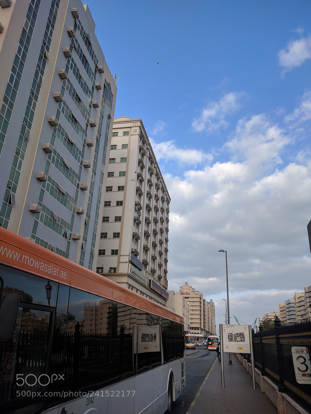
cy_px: 207
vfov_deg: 67.3
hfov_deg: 53.1
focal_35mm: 26
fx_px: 311
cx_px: 156
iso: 60
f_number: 2
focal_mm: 4.67
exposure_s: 1/1020
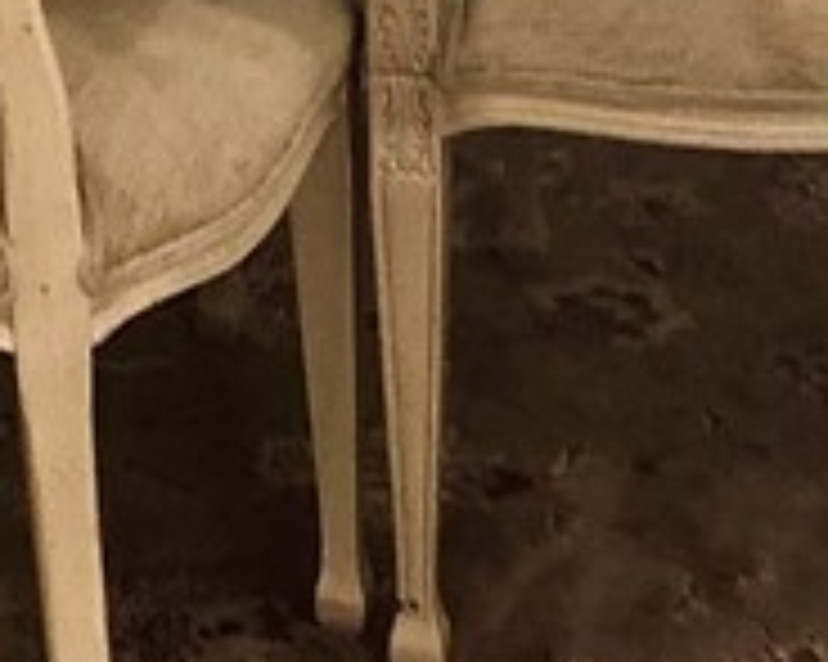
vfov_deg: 9.1
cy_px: -928
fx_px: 3723
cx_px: -378
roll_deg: +3.6
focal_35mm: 152
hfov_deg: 12.2
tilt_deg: -8.3
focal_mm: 3.99
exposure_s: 1/15
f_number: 1.8
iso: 80
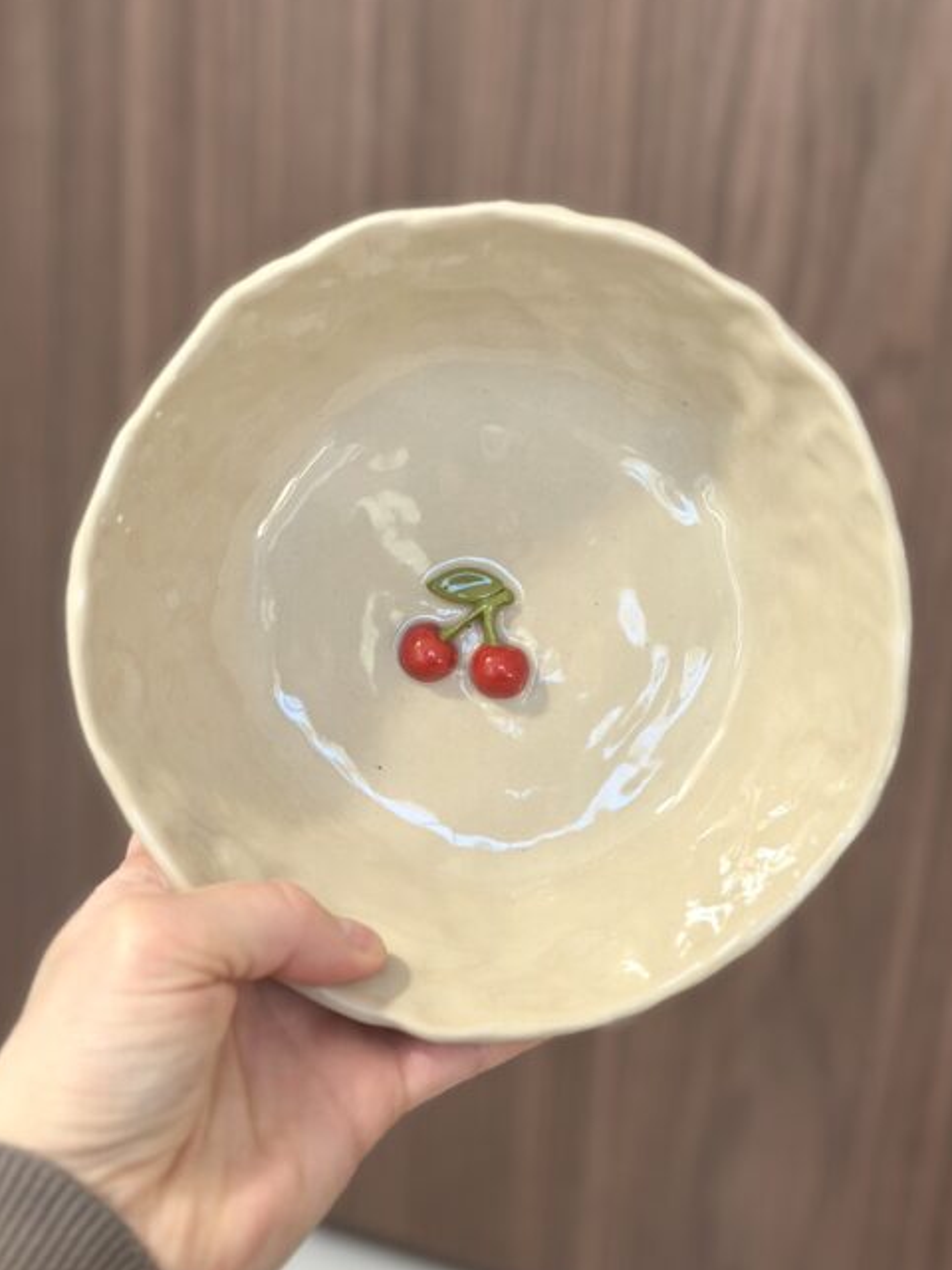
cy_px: 653
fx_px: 2200
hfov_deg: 24.4
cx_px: 482
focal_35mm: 60
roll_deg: -5.1
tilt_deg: -18.8
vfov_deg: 32.2
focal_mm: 6.86
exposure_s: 1/100
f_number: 1.78
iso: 100
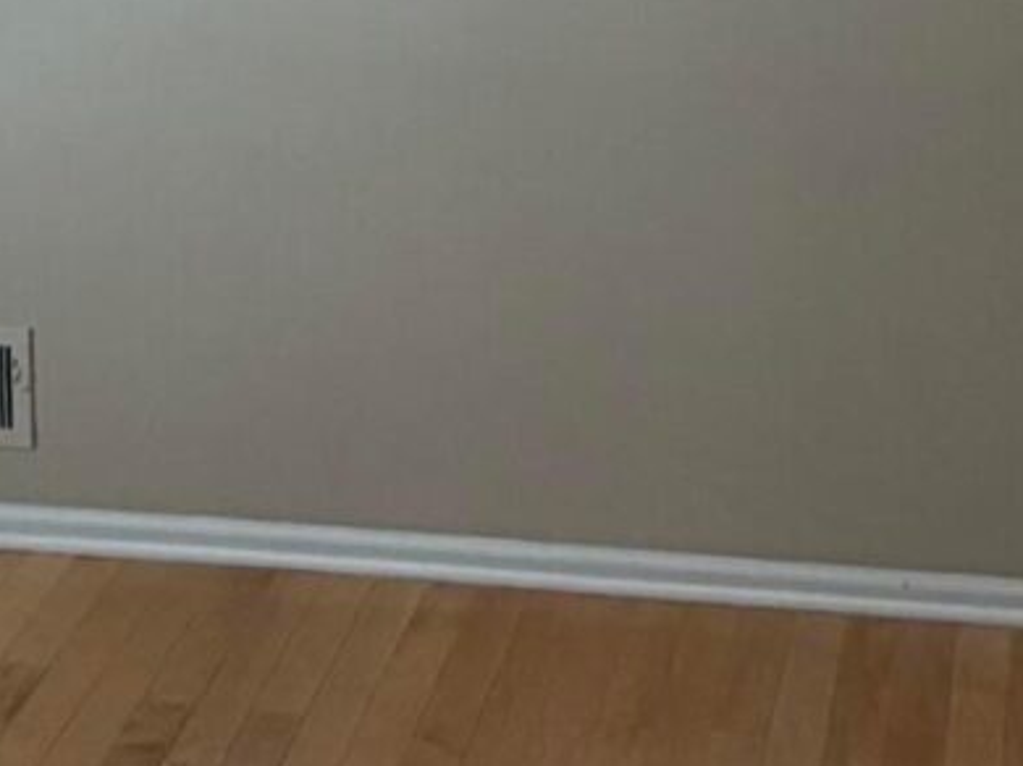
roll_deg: +1.0
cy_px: -648
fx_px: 2717
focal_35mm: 92
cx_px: 711
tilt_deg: -3.5
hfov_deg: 21.2
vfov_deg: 14.1
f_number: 2.2
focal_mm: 2.22
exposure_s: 1/120
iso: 125
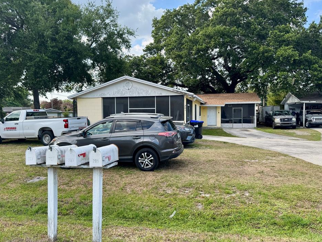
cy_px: 120
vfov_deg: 53.1
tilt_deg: -2.2
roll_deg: +0.4
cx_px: 160
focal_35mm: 26
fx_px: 242
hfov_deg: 67.3
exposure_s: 1/1112
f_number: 1.78
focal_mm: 6.76
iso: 80
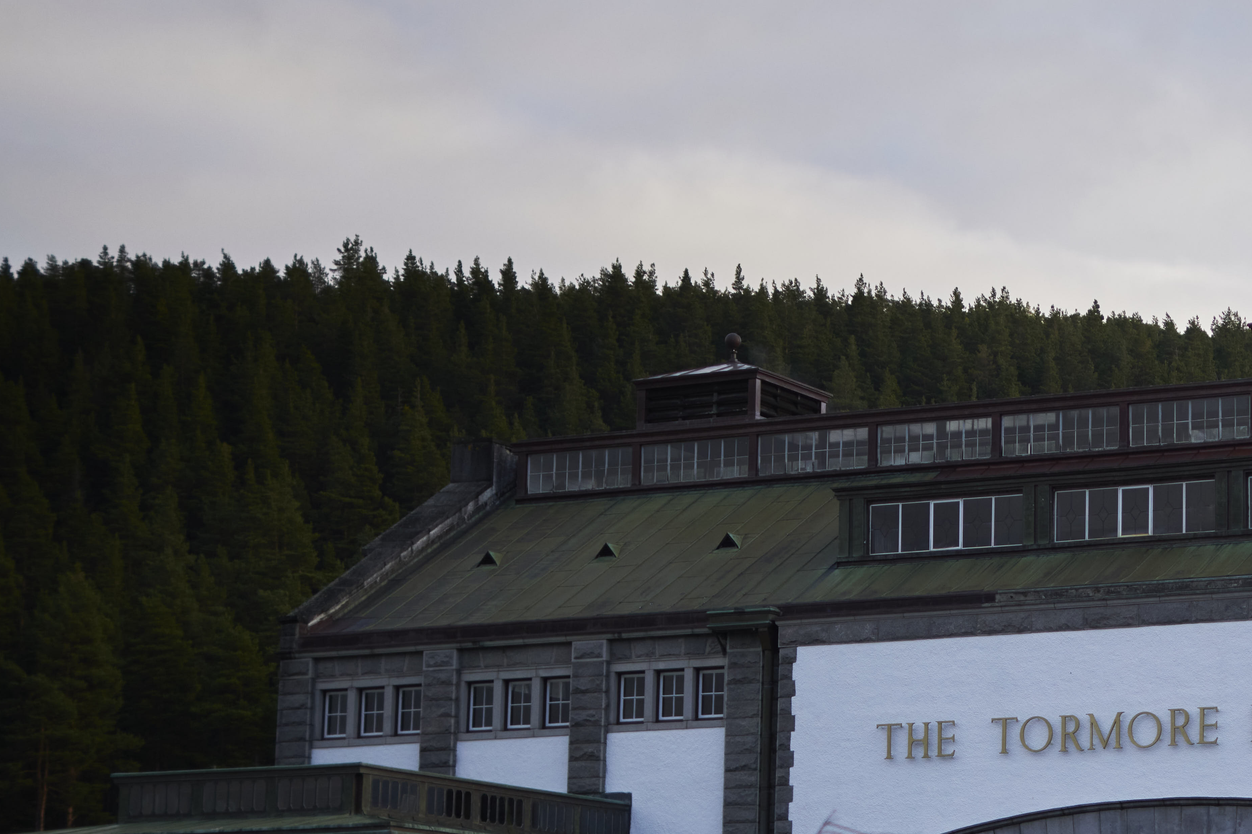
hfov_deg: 18.0
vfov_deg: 12.3
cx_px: 1237
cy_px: 417
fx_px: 3860
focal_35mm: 111
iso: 320
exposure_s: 1/8000
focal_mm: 50
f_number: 1.4
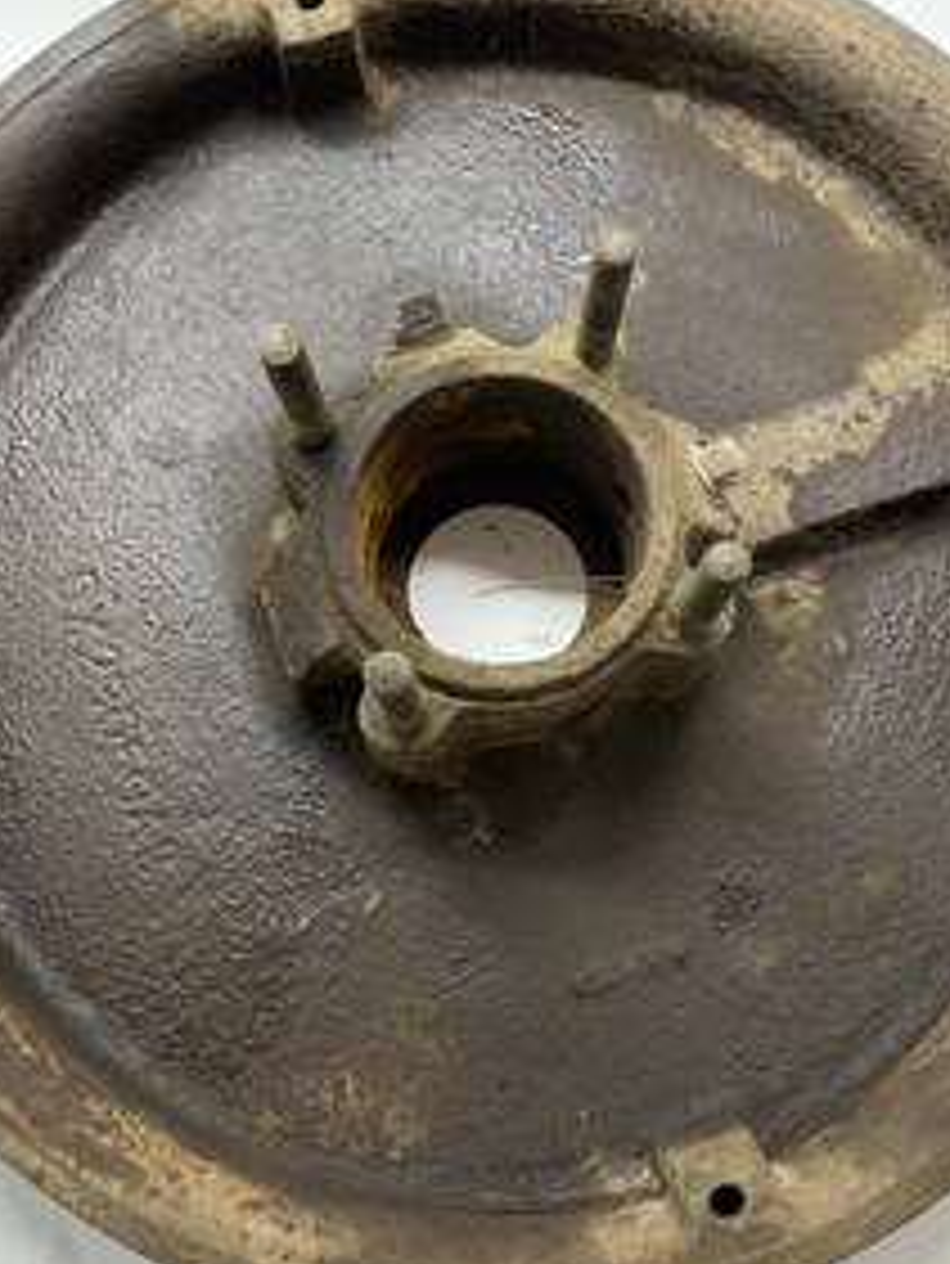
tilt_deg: -78.5
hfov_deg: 38.7
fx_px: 1353
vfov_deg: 50.1
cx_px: 495
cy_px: 643
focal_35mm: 37
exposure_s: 1/60
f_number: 1.8
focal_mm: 4.25
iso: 125
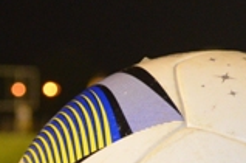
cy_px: 205
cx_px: -70
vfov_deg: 5.9
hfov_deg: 8.8
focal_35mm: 230
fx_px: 1567
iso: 2500
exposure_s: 1/60
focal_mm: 38
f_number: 5
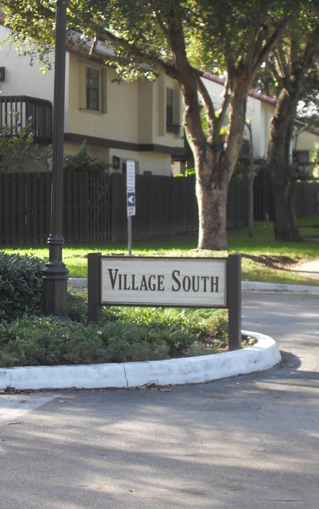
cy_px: 266
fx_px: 1265
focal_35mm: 91
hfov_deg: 14.4
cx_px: 133
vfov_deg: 22.8
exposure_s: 1/90
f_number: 3.7
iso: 100
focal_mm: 10.1
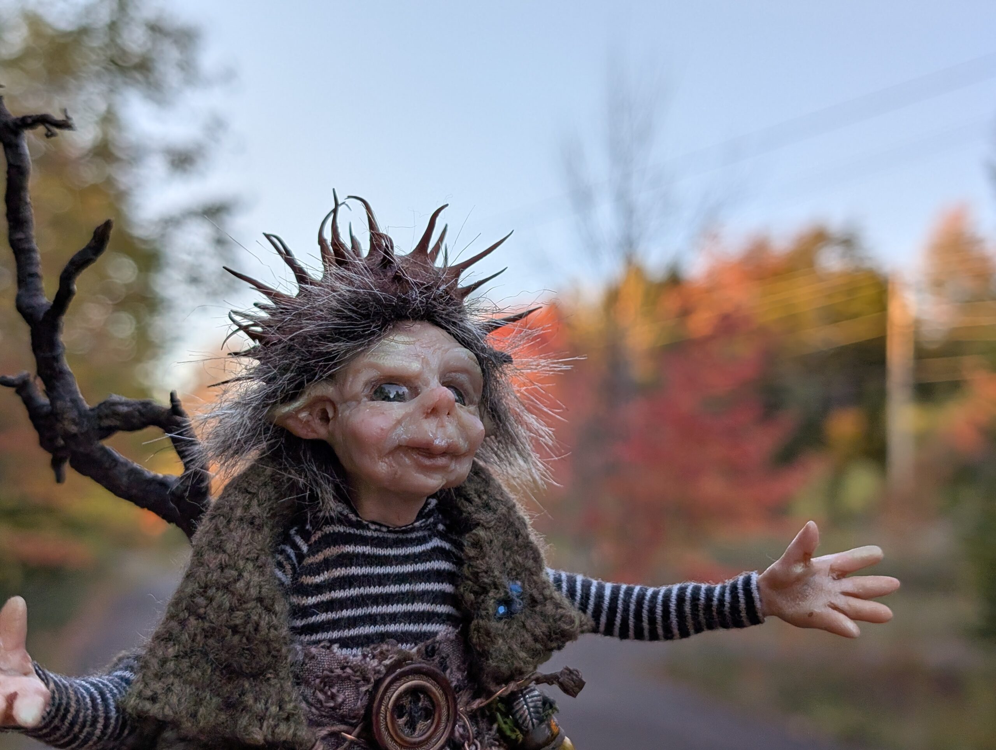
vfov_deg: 29.8
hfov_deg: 38.9
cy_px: 375
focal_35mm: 49
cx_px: 498
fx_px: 1412
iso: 30
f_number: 1.68
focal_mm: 6.9
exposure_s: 1/188
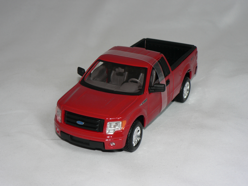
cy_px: 93
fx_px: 430
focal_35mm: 60
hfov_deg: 32.2
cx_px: 124
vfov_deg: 24.4
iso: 80
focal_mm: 10.1
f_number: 3.2
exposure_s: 1/60
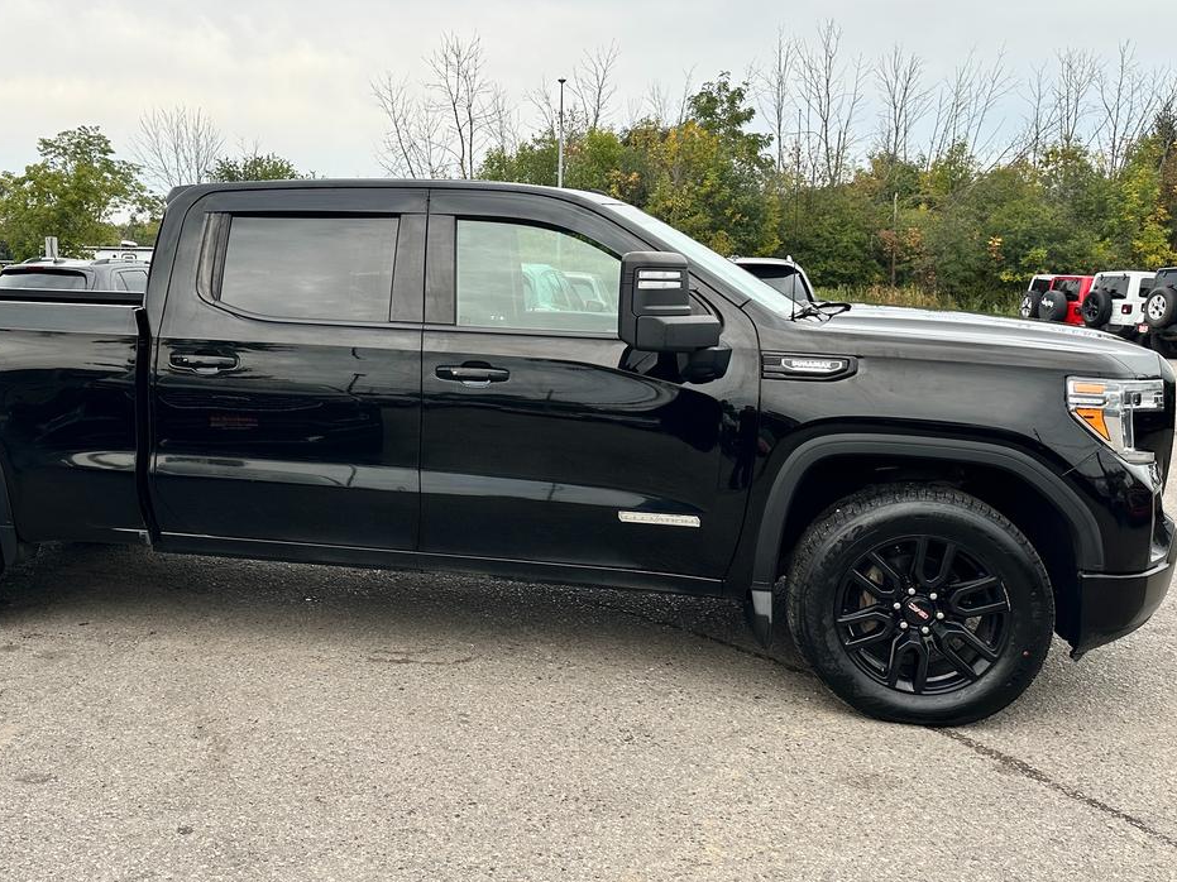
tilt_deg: -6.7
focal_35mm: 33
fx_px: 1122
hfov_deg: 54.6
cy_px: 382
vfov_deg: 42.8
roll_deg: +0.4
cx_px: 430
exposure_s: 1/564
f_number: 1.78
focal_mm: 6.86
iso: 80
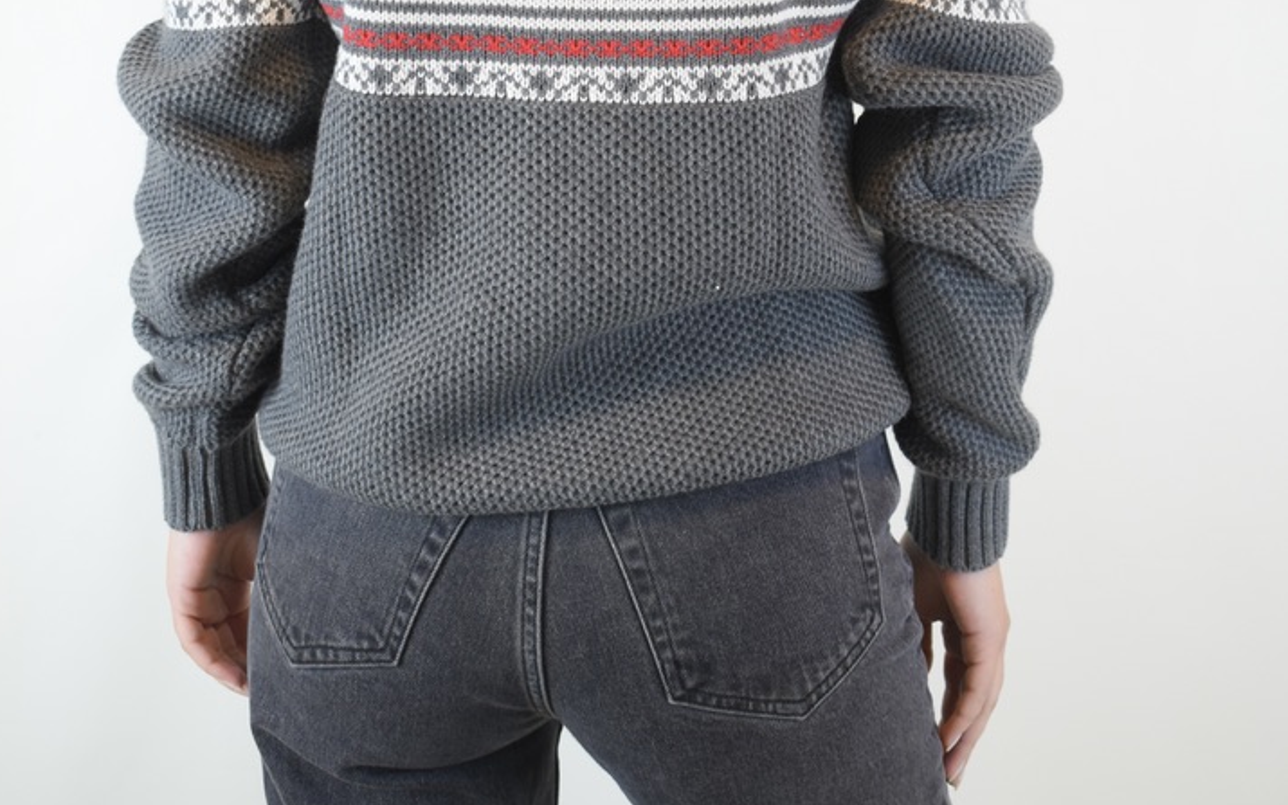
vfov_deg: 19.7
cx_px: 639
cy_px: 103
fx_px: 2282
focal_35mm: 65
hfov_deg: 31.5
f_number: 4.2
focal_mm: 28
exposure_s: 1/60
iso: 400
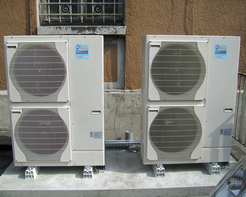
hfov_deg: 49.1
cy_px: 98
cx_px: 119
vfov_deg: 40.1
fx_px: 269
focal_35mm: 37
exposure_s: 1/706
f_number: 2.8
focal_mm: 5.95
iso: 50
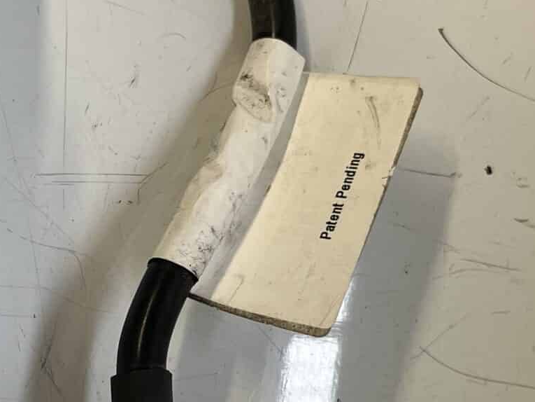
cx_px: 97
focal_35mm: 87
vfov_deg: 16.9
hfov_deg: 22.2
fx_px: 1345
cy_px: 301
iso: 64
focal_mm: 5.1
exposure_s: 1/122
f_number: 1.6
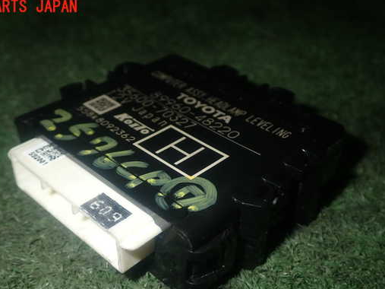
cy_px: 169
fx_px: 500
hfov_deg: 42.0
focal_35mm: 45
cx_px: 167
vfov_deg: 32.1
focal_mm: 6.83
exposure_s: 1/40
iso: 200
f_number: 8
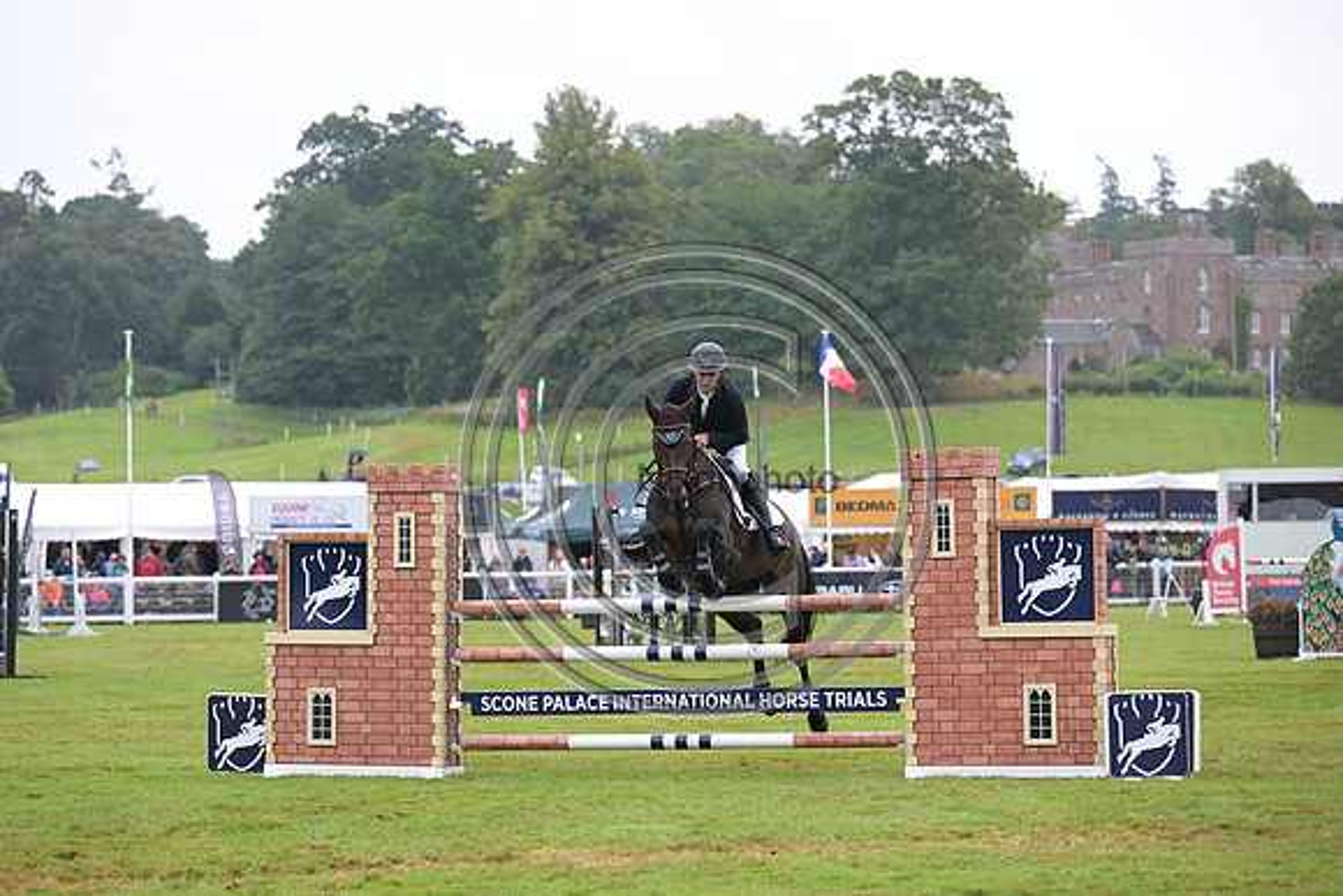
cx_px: 672
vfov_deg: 11.0
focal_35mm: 125
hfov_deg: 16.4
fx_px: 4664
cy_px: 448
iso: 1000
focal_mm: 125
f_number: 4
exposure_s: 1/1250
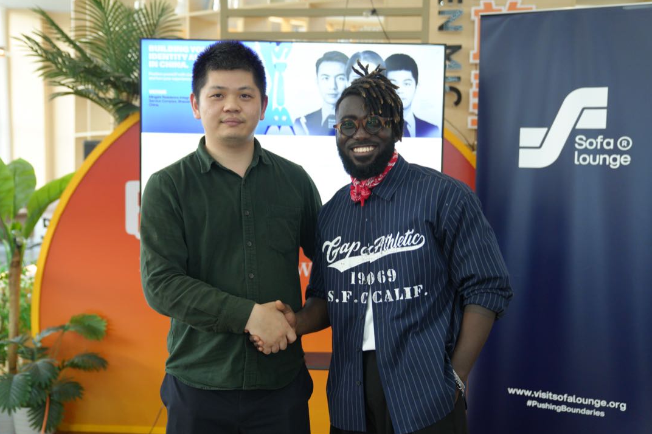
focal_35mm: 39
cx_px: 328
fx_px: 706
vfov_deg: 34.2
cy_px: 215
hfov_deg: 49.6
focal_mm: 38
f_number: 2.8
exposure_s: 1/200
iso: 2500
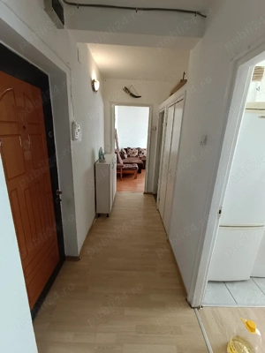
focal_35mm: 16
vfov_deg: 94.5
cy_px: 176
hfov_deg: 78.1
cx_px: 132
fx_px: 163
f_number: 2.2
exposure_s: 1/50.3
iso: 251
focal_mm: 1.66
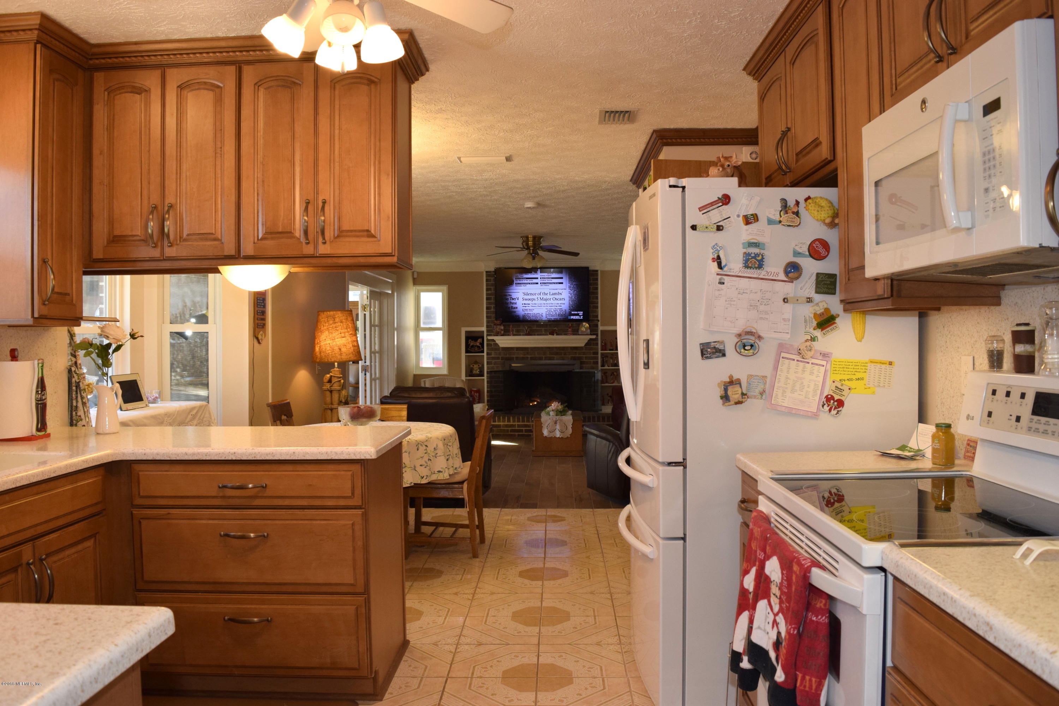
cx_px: 530
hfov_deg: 67.4
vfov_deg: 47.9
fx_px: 794
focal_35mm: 27
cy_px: 353
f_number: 5.6
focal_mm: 18
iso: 560
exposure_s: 1/125
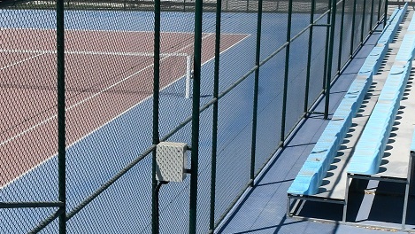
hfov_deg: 23.7
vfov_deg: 14.2
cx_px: -46
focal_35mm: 84
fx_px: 925
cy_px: 224
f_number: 18
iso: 1000
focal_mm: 18
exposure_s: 1/1250
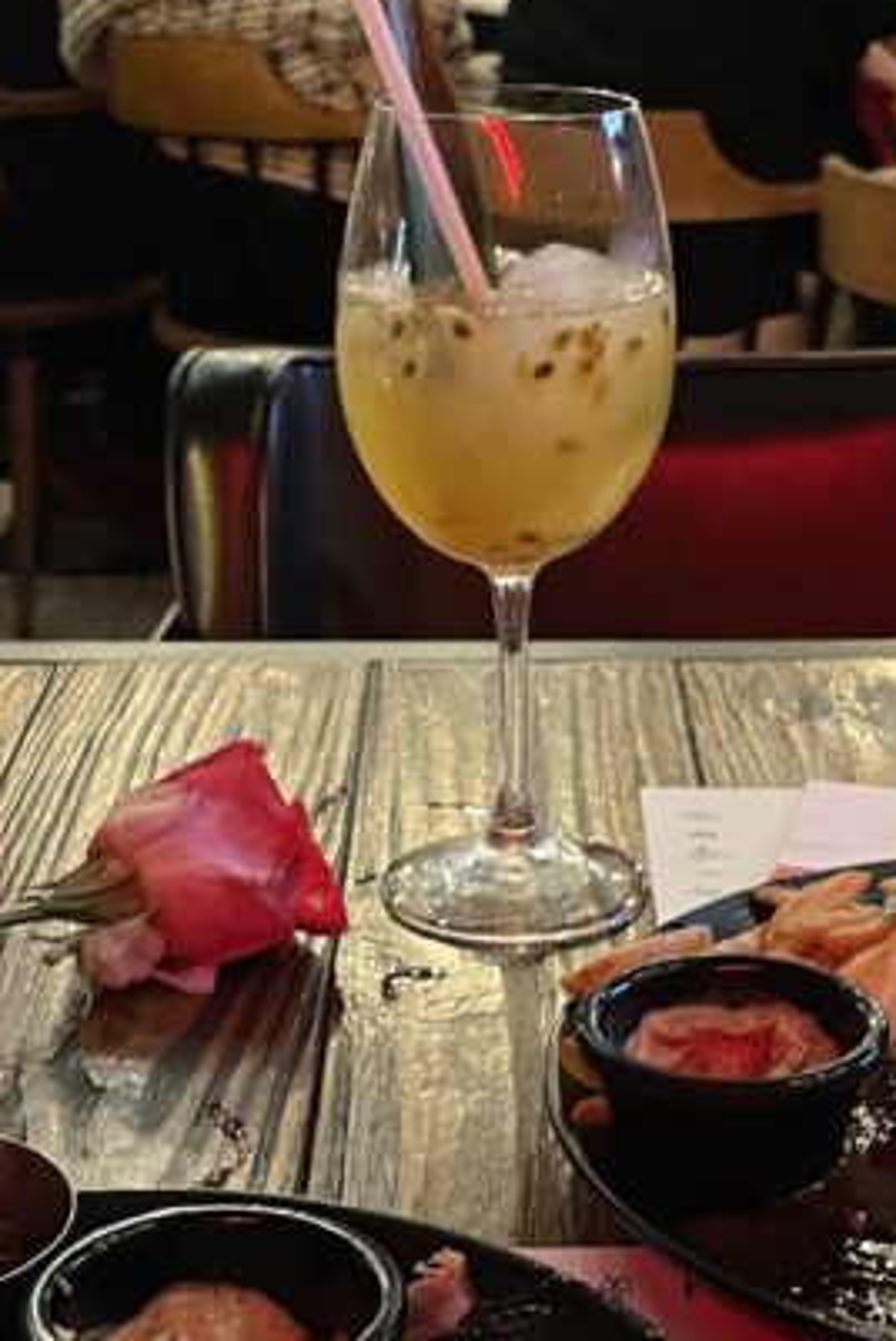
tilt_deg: -23.1
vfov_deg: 29.1
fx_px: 2571
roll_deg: +1.6
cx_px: 562
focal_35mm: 69
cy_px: 859
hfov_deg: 19.7
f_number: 1.6
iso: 1000
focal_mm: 4.2
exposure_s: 1/30
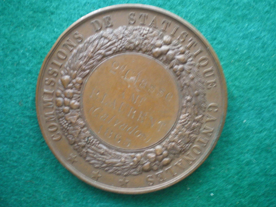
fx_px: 303
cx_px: 138
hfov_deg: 49.0
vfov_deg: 37.7
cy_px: 104
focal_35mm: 38
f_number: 3.1
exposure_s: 1/6
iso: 400
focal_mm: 6.3
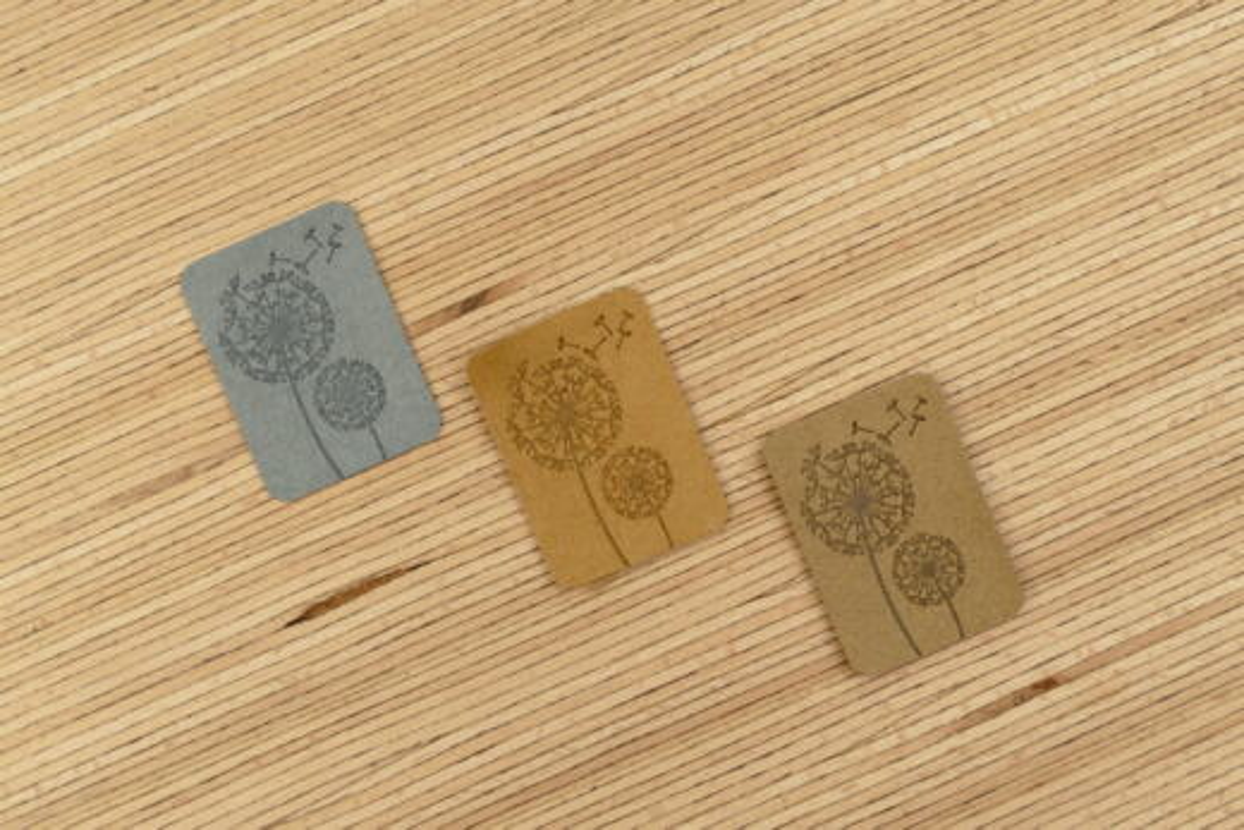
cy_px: 415
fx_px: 2143
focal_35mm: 62
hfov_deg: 32.4
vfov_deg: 21.9
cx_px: 622
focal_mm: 22.58
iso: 160
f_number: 3.7
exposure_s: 1/80
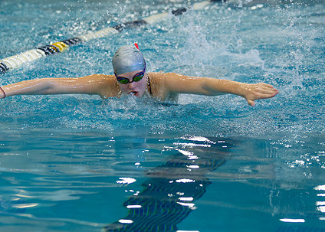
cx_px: 123
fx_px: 1136
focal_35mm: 123
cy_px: 99
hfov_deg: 16.3
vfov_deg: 11.7
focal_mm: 70
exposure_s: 1/1000
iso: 2500
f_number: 2.8
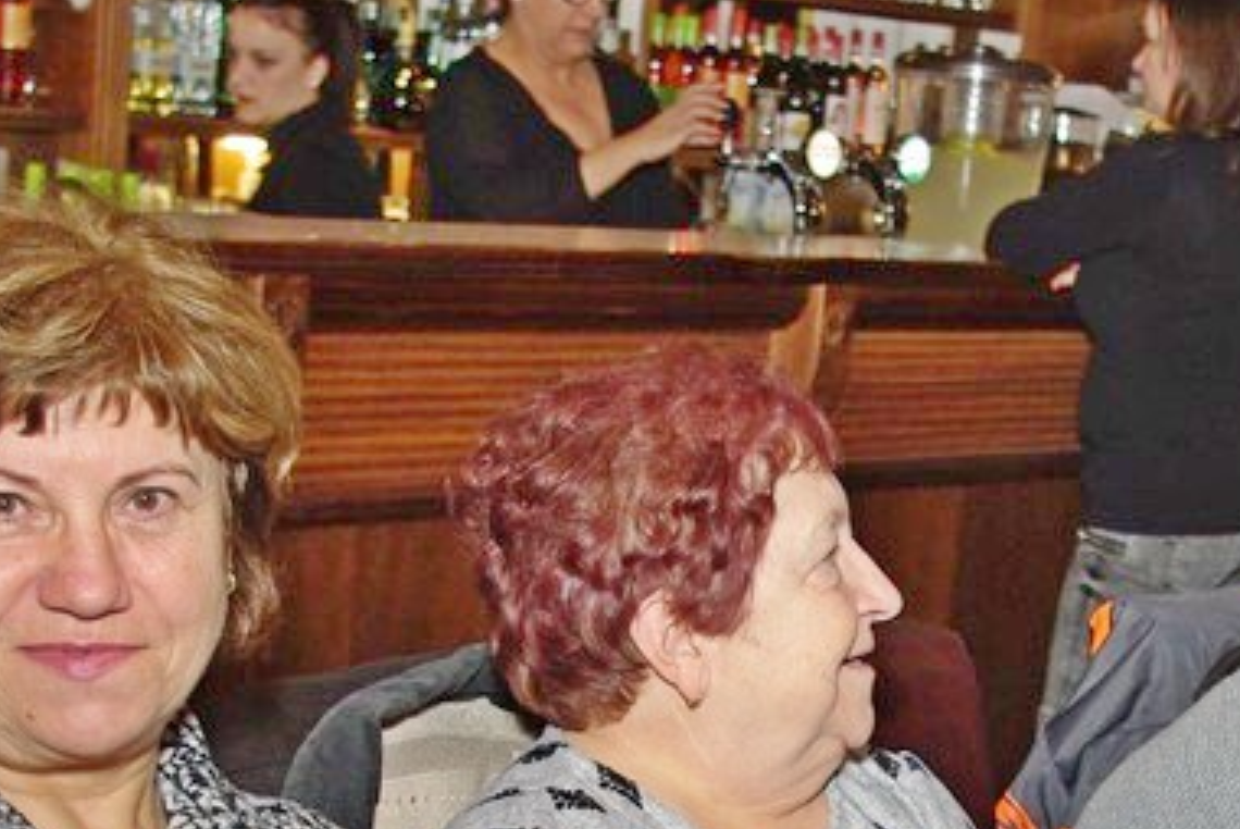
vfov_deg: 13.9
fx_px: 3344
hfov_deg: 20.9
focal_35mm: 97
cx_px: 871
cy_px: 896
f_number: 4
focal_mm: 24.38
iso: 400
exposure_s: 1/45
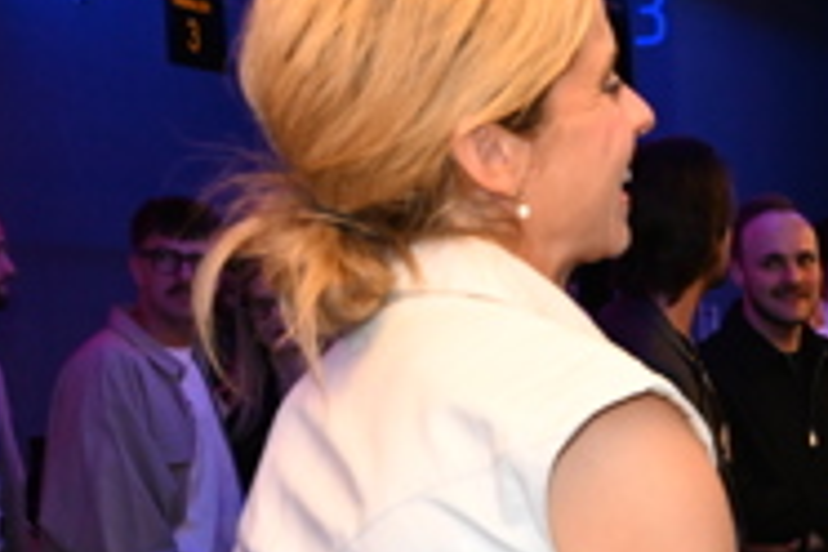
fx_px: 2392
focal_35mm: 104
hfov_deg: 17.7
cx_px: 1220
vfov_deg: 12.8
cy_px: 672
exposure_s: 1/125
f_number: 4.5
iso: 2500
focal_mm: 28
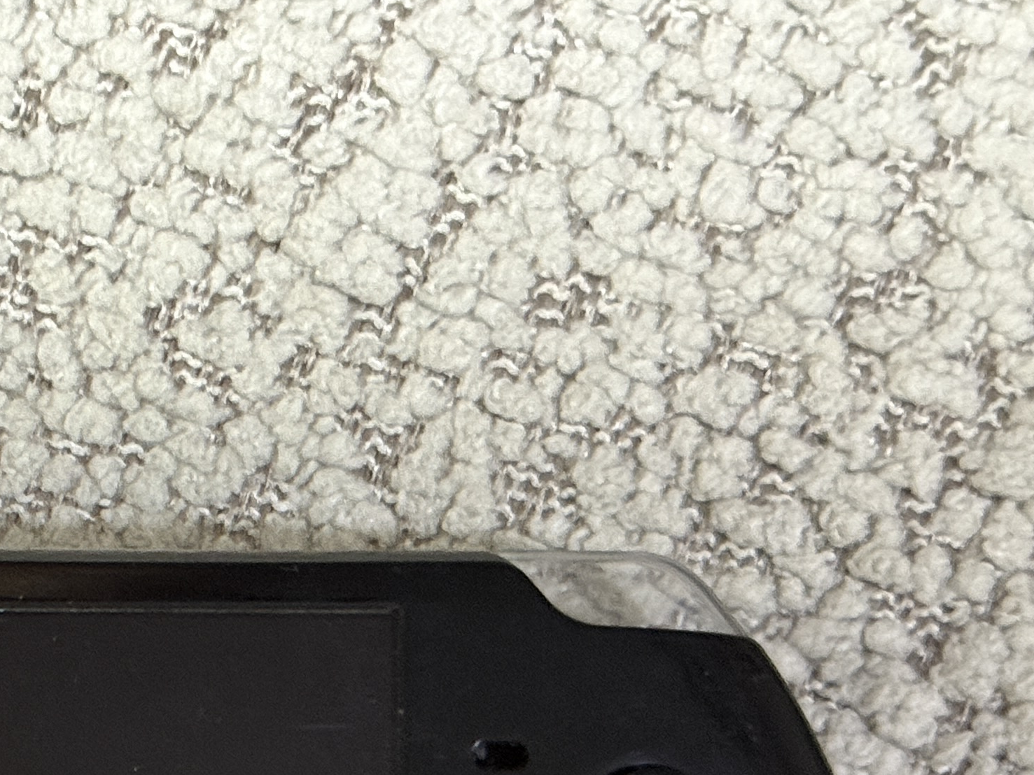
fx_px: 3913
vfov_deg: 11.0
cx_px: -305
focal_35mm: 131
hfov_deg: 14.4
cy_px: 1033
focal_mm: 6.76
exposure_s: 1/40
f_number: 1.78
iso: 500
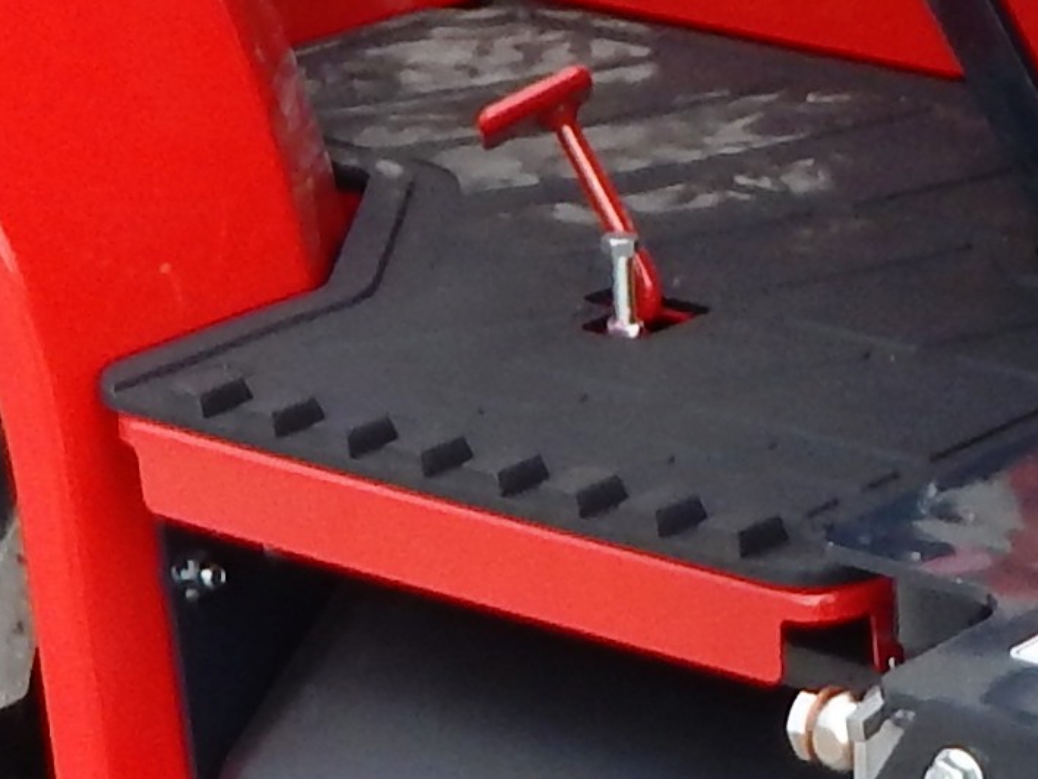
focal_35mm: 143
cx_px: 1265
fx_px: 4289
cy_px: 1429
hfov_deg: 13.4
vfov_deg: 9.8
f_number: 3
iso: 125
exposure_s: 1/250
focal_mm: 4
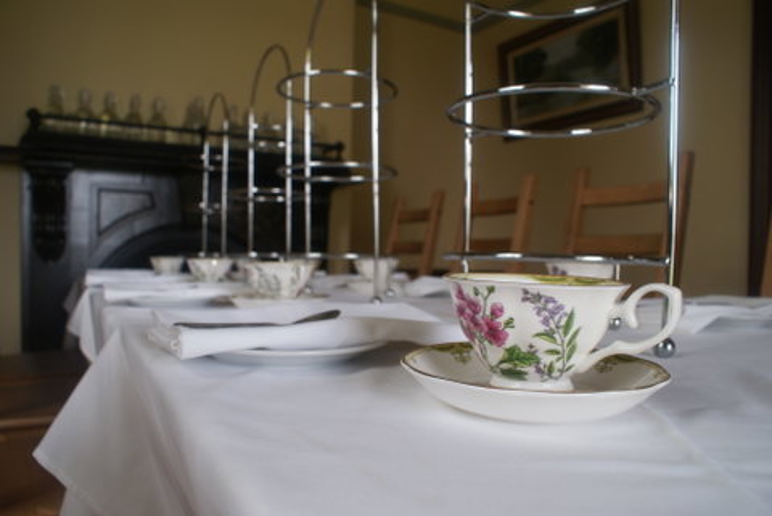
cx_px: 386
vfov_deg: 48.0
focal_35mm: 27
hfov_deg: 67.3
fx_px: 580
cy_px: 258
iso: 100
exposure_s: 1/30
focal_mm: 18
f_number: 5
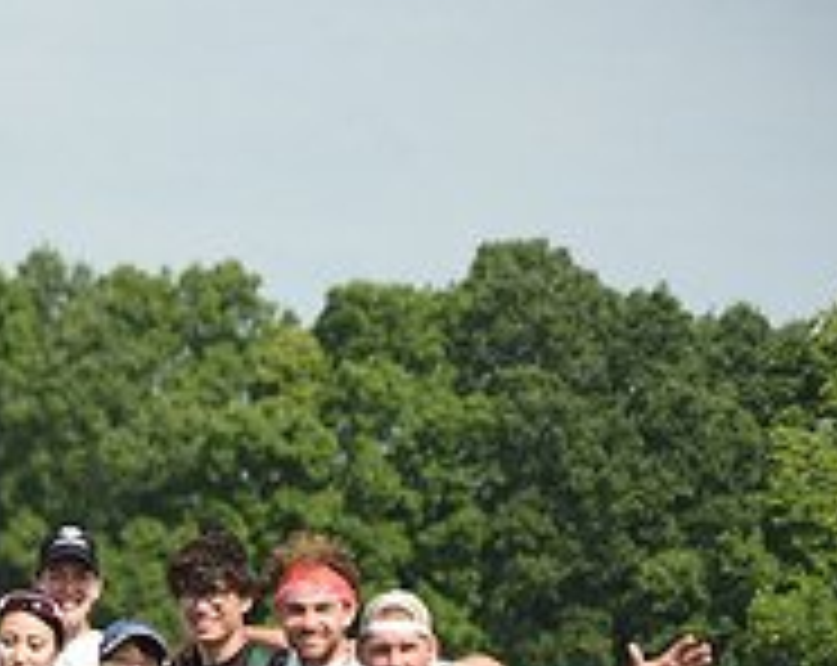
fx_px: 8108
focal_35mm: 328
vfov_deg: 4.7
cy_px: 767
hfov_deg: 5.8
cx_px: -400
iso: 100
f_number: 2.8
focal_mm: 112
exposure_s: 1/1250
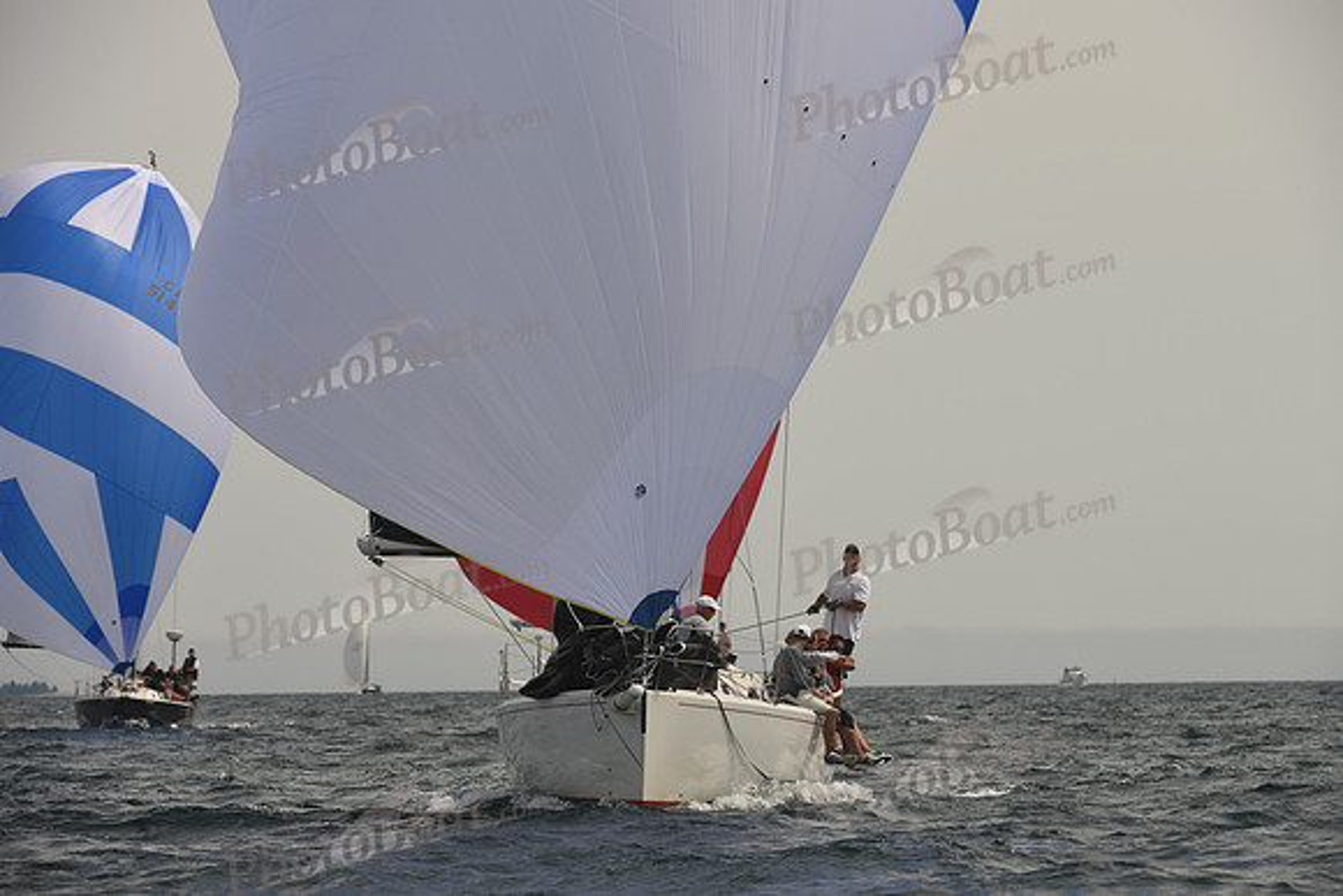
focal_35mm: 260
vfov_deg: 5.3
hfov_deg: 7.9
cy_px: 448
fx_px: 9701
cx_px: 672
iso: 250
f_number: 8
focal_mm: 260
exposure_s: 1/1000
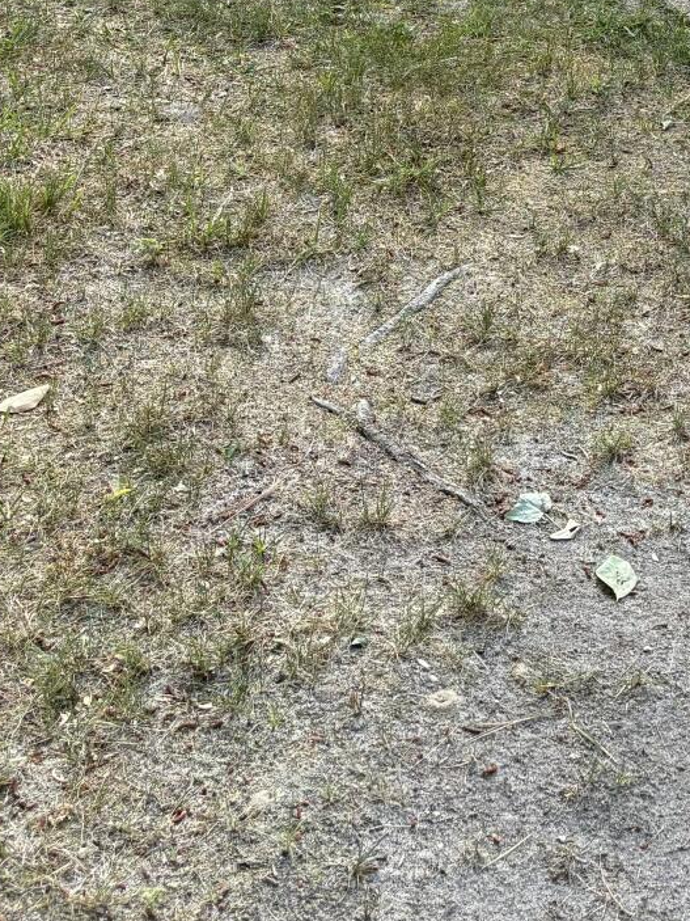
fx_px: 1967
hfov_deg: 19.0
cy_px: -170
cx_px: 775
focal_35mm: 74
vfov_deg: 24.1
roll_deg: -5.1
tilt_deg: -13.7
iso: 80
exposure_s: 1/236
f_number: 1.6
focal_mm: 5.96
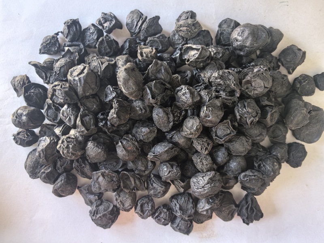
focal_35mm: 27
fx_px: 253
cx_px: 162
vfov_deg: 51.4
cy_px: 122
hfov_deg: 65.3
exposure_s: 1/100
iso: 160
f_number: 2
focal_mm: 5.75
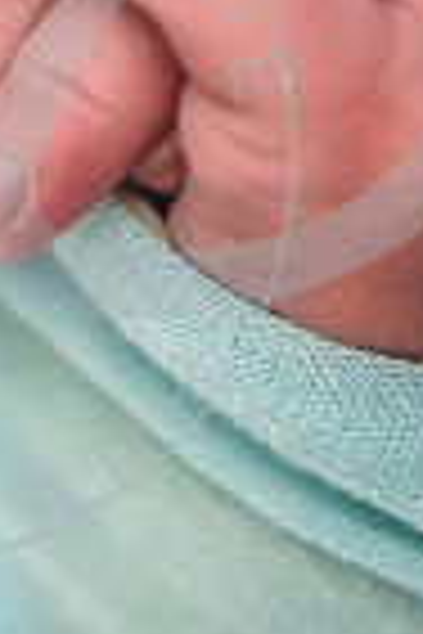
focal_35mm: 192
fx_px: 3384
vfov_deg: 10.5
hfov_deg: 7.1
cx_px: 81
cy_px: -189
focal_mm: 60
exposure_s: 1/100
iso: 2500
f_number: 2.8
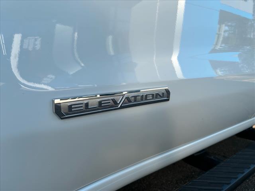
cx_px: 128
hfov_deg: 67.3
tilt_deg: -7.9
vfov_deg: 53.1
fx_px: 192
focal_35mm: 26
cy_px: 96
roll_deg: +0.3
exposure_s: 1/965
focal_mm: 5.7
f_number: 1.5
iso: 50
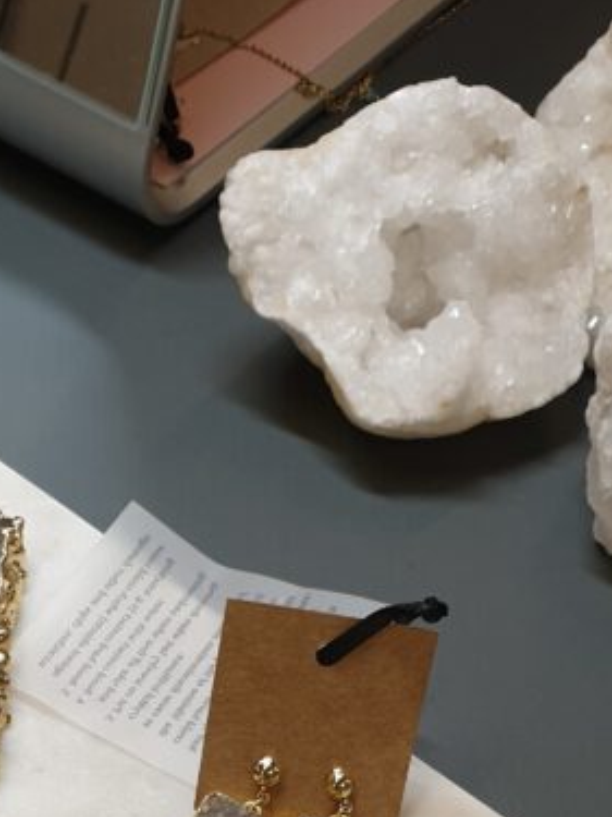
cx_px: 194
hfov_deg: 20.6
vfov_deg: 24.6
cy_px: 1002
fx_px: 1675
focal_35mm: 71
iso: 50
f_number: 2.4
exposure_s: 1/50
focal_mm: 4.3
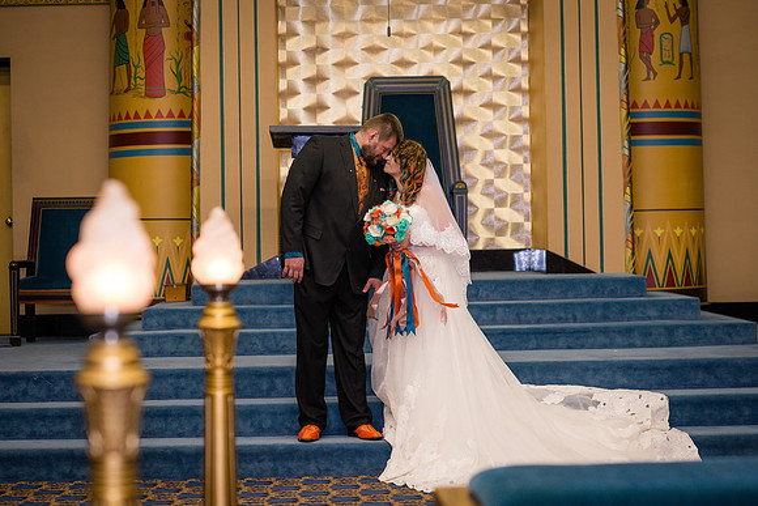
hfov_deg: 23.6
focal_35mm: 86
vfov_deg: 15.8
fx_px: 1817
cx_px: 382
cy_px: 253
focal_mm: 85
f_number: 3.2
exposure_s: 1/160
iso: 800
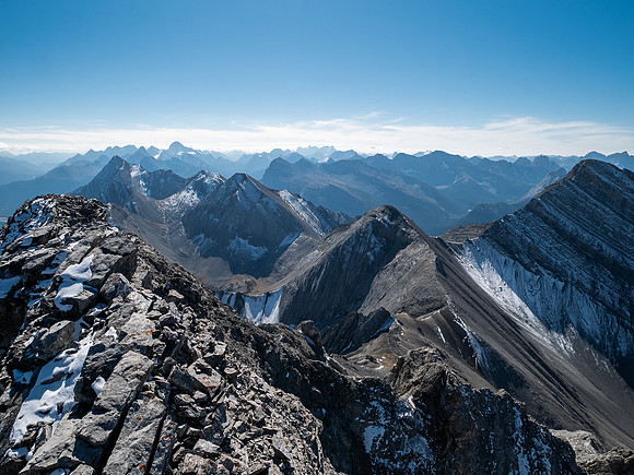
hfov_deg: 71.6
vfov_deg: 56.8
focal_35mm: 24
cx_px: 317
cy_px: 238
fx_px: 440
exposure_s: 1/500
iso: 200
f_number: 8
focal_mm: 12
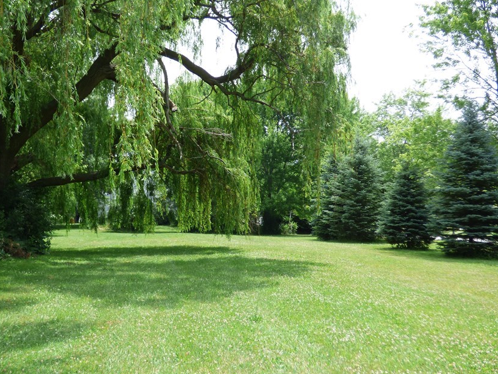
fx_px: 590
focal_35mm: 41
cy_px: 195
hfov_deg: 45.5
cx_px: 196
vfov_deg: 35.1
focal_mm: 5.78
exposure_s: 1/500
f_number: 3.4
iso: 100
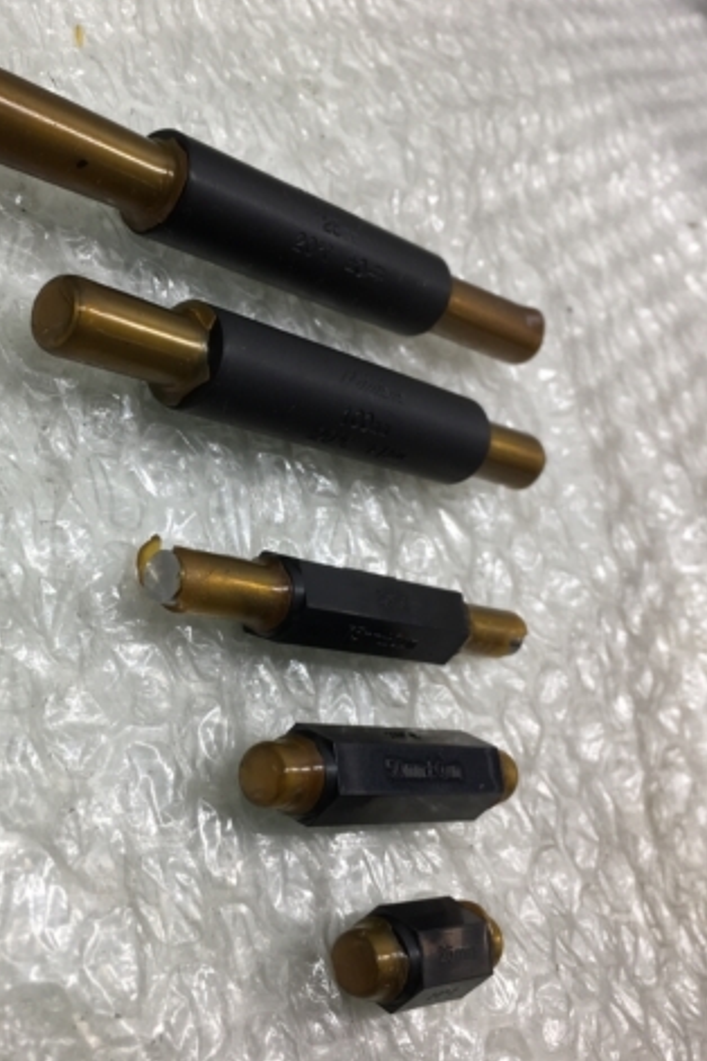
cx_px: 207
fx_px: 1208
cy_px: 529
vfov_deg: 47.4
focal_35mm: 41
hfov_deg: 32.2
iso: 32
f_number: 2.2
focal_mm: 4.15
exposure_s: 1/120
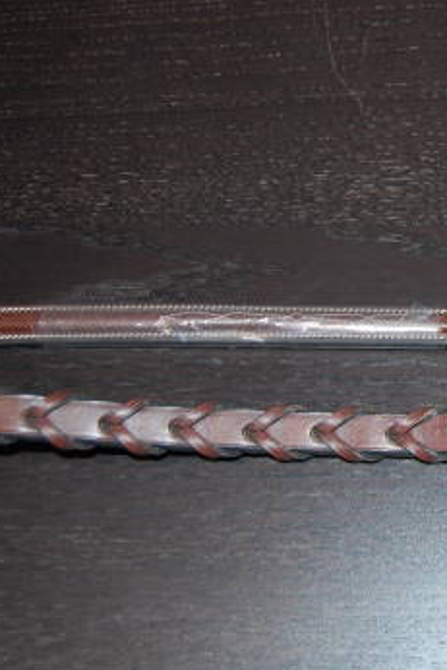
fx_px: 1340
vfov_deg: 28.0
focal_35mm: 72
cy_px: 301
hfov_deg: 17.9
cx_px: 561
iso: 400
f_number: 4
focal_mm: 26
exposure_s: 1/60
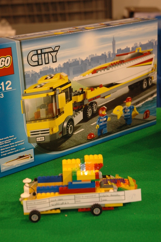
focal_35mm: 72
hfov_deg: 18.9
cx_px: 80
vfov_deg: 28.1
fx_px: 484
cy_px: 121
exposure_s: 1/80
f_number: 4.5
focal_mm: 48
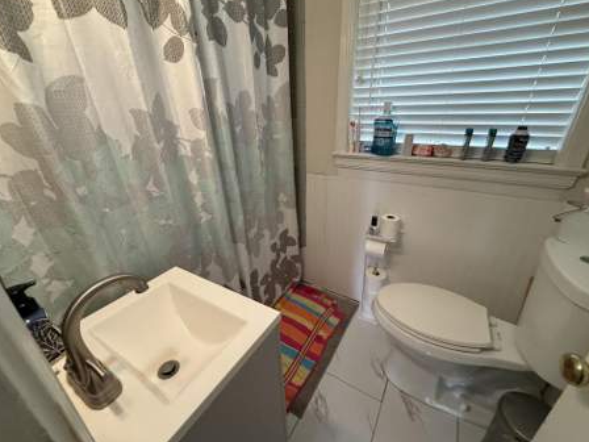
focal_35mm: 15
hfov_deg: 98.1
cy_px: 218
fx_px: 255
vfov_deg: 81.7
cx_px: 285
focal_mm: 2.22
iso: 400
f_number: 2.2
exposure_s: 1/60
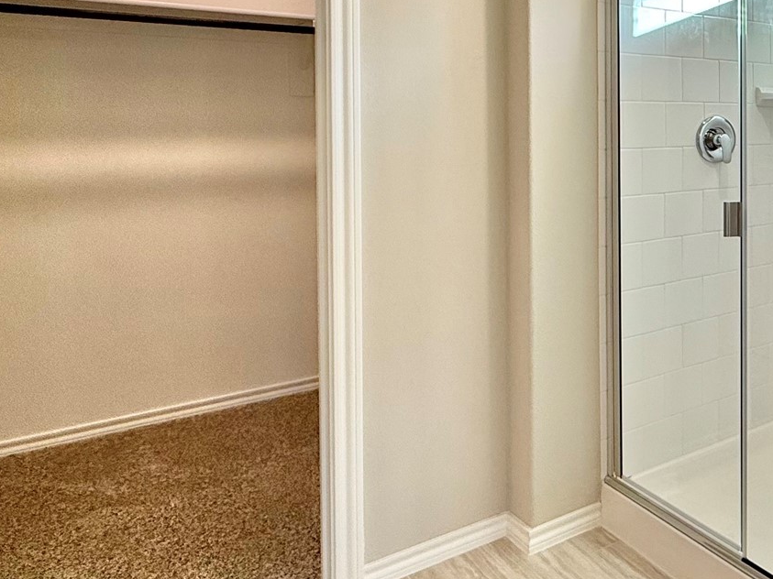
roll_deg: -0.7
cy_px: 141
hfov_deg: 41.0
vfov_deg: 40.5
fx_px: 759
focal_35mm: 34
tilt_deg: -1.1
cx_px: 885
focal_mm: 2.22
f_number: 2.2
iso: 100
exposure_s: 1/120
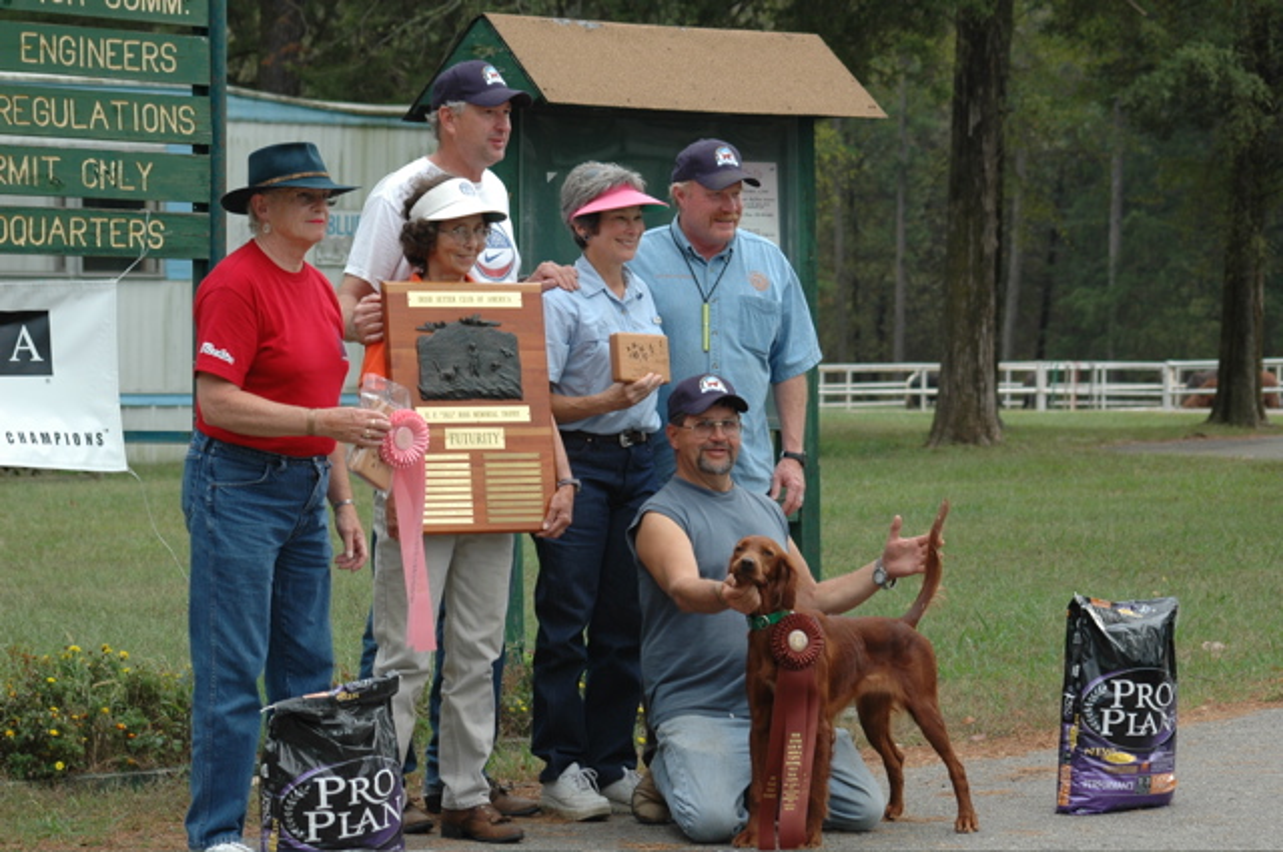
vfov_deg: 11.1
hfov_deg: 16.7
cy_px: 426
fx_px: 4378
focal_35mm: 123
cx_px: 642
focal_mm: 82
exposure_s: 1/160
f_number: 6.3
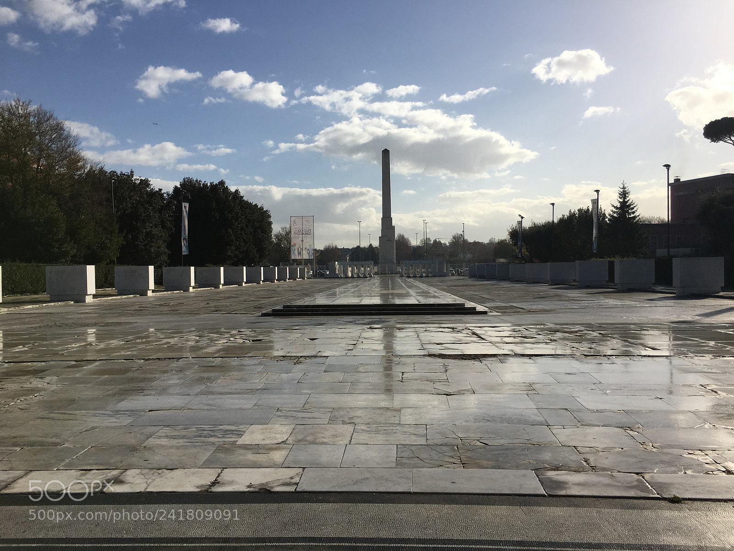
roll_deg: +0.7
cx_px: 367
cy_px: 276
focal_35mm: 29
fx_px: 615
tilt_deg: -0.2
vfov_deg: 48.2
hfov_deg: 61.7
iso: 25
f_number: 2.2
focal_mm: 4.15
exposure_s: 1/4274
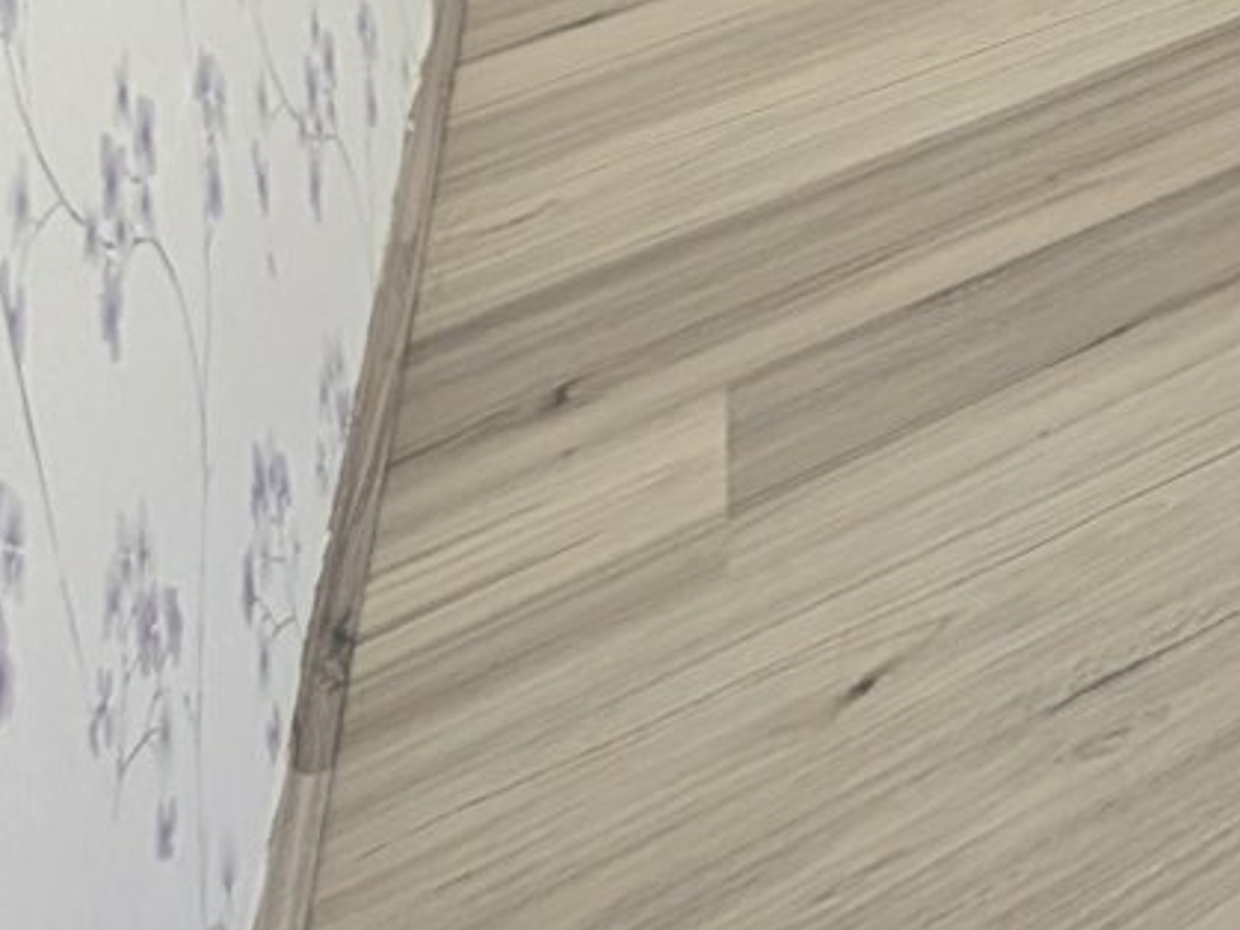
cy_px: -1200
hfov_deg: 19.0
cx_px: 2521
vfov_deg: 15.9
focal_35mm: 55
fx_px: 1970
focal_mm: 2.02
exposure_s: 1/90
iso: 72
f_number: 1.7
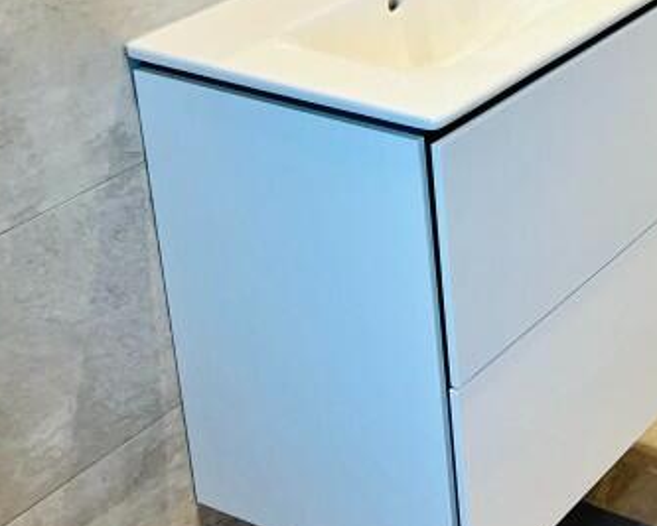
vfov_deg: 18.5
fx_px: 1518
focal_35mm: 78
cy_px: -138
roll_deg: -0.7
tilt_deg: -19.3
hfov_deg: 21.3
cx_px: 929
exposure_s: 1/100
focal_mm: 5.7
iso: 80
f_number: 1.5
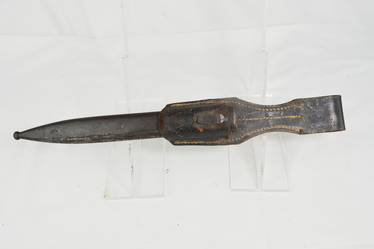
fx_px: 415
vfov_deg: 33.4
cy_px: 126
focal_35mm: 40
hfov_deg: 48.5
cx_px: 190
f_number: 6.3
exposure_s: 1/160
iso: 200
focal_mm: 26
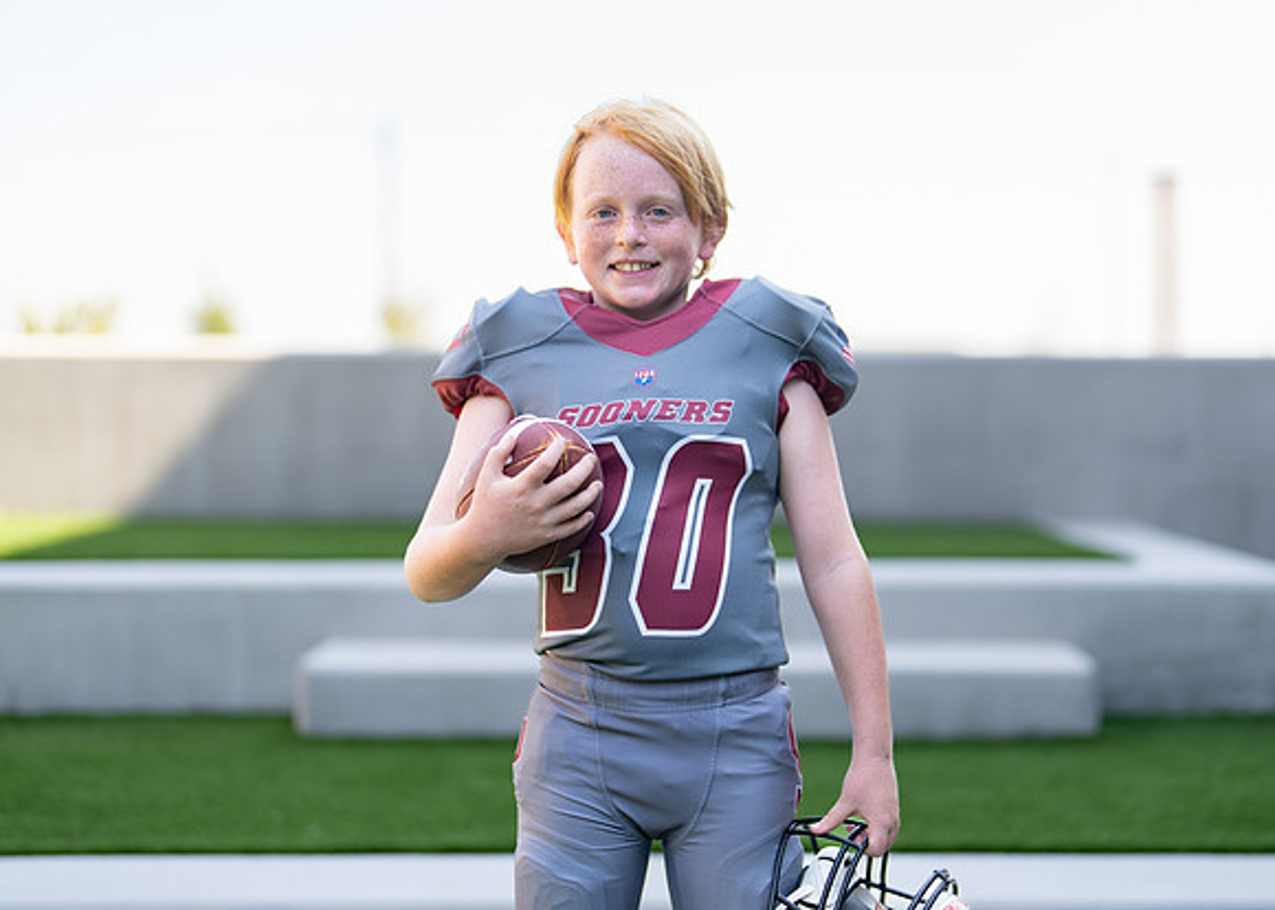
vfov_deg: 23.7
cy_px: 394
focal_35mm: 60
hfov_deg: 32.7
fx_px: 2168
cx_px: 700
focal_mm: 50
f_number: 1.2
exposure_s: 1/1600
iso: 100
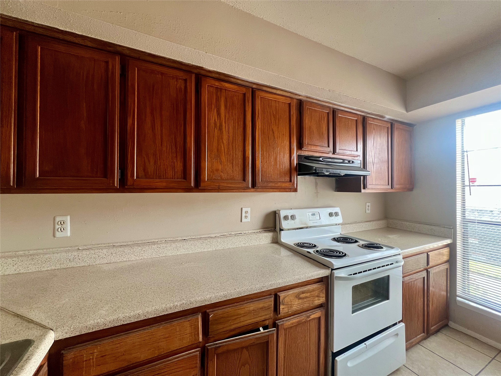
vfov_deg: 89.9
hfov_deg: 106.2
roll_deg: -0.3
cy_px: 188
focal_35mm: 13
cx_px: 250
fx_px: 188
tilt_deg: -0.3
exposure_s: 1/99
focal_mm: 1.57
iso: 160
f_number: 1.8
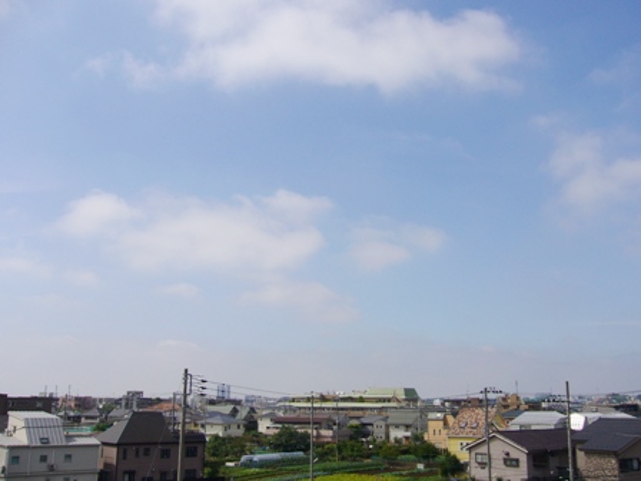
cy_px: 240
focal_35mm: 35
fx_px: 648
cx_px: 320
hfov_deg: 52.6
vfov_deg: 40.7
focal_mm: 5.8
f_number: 5.6
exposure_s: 1/640
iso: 80
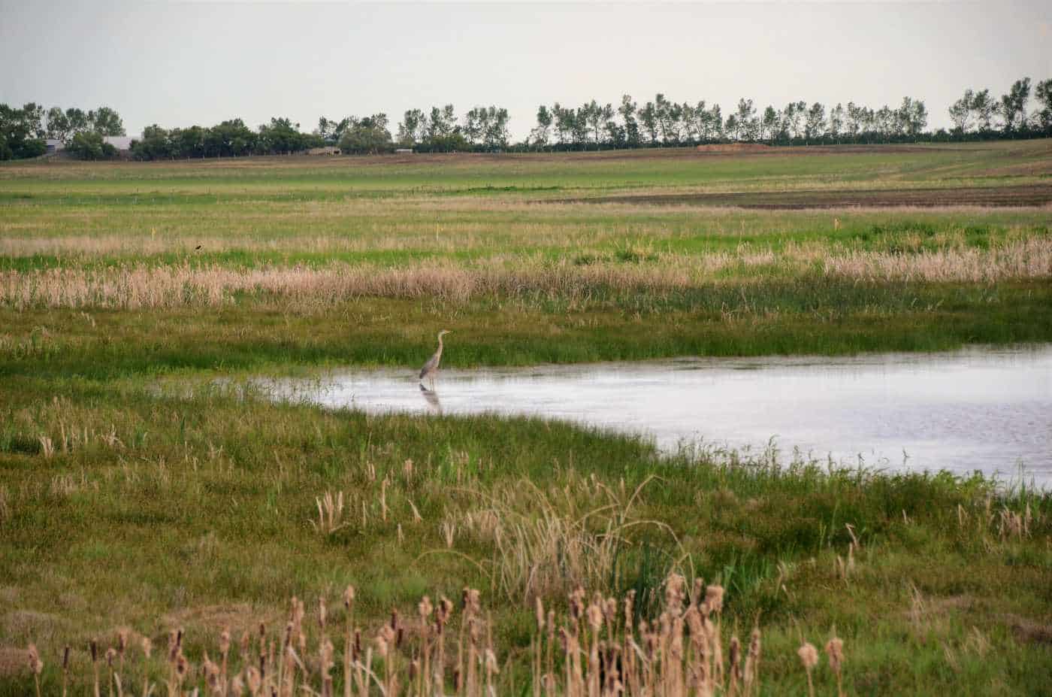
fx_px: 3936
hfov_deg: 15.2
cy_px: 348
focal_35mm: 135
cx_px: 526
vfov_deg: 10.1
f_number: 5.6
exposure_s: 1/1000
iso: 800
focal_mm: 90
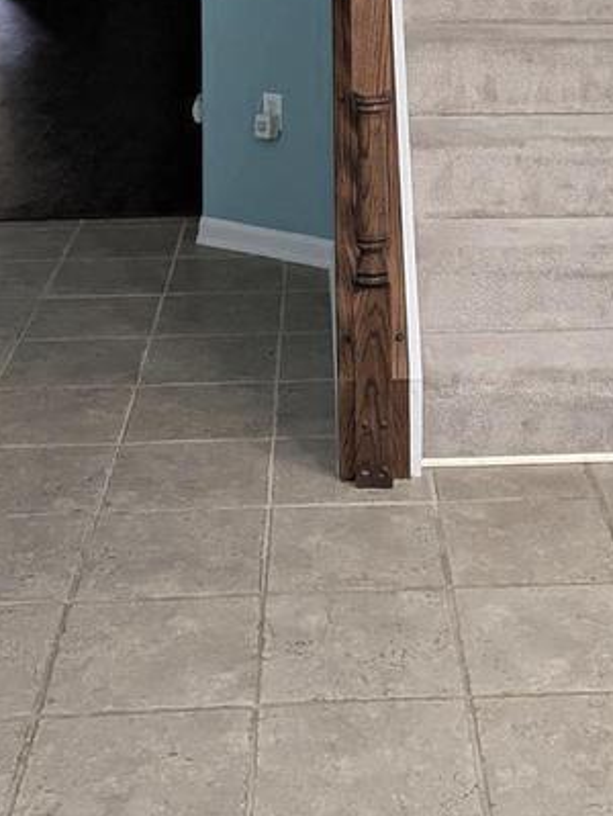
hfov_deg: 22.4
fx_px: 1532
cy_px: -6
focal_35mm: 65
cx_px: 453
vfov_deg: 28.0
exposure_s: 1/24
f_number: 1.85
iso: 44
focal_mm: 6.81
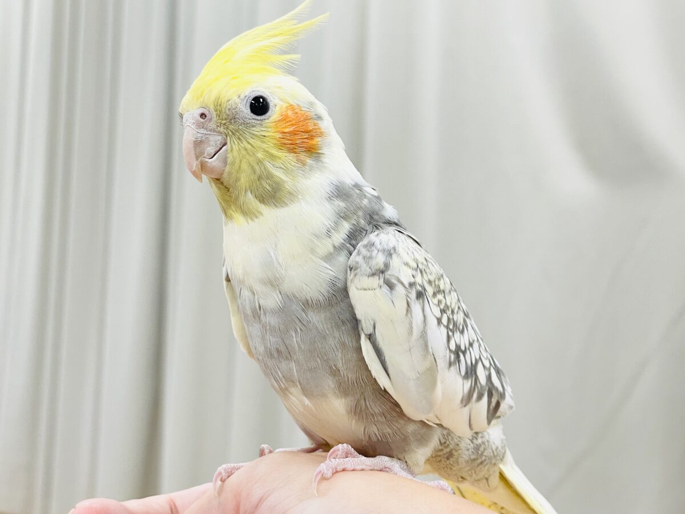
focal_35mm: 52
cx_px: 342
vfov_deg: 28.0
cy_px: 257
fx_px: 1029
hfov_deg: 36.8
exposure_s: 1/99
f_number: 2
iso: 80
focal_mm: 6
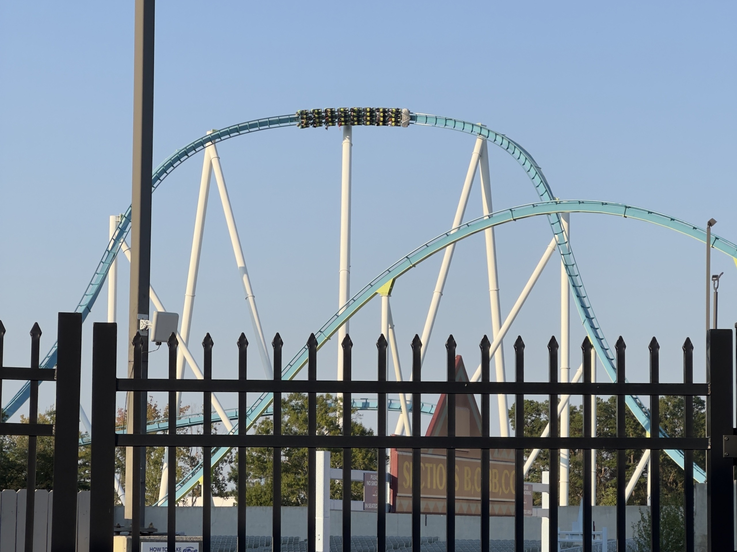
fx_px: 1639
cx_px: 368
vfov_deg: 19.1
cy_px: 276
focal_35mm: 77
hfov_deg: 25.3
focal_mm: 9
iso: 32
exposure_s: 1/513
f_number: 2.8
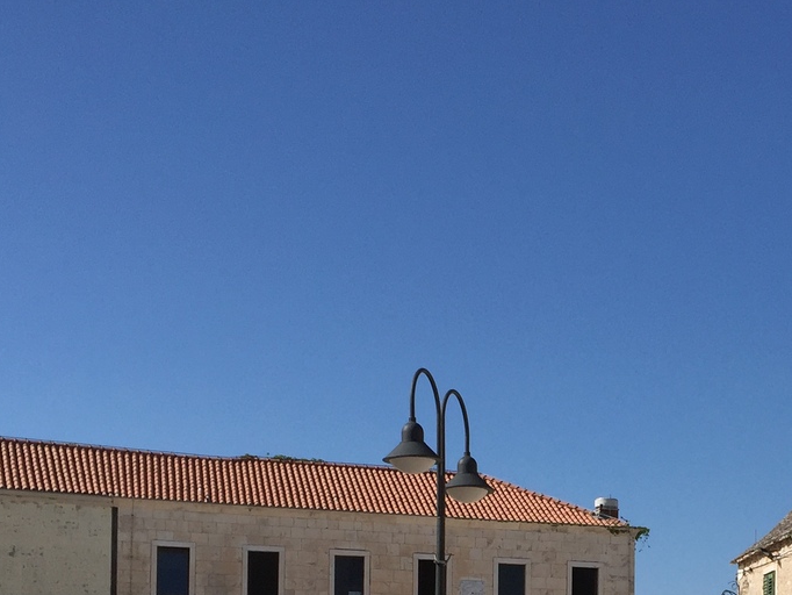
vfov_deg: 20.4
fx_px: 1556
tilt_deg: +3.7
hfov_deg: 27.4
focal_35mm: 68
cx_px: 727
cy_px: 683
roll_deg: -0.7
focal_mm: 4.15
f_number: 2.2
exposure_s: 1/3968
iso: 32
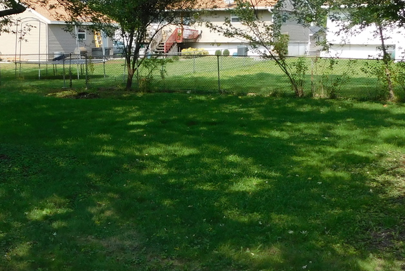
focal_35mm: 55
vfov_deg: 24.6
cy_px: 136
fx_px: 619
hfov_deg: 36.0
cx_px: 144
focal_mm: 4
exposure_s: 1/800
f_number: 3
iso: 125
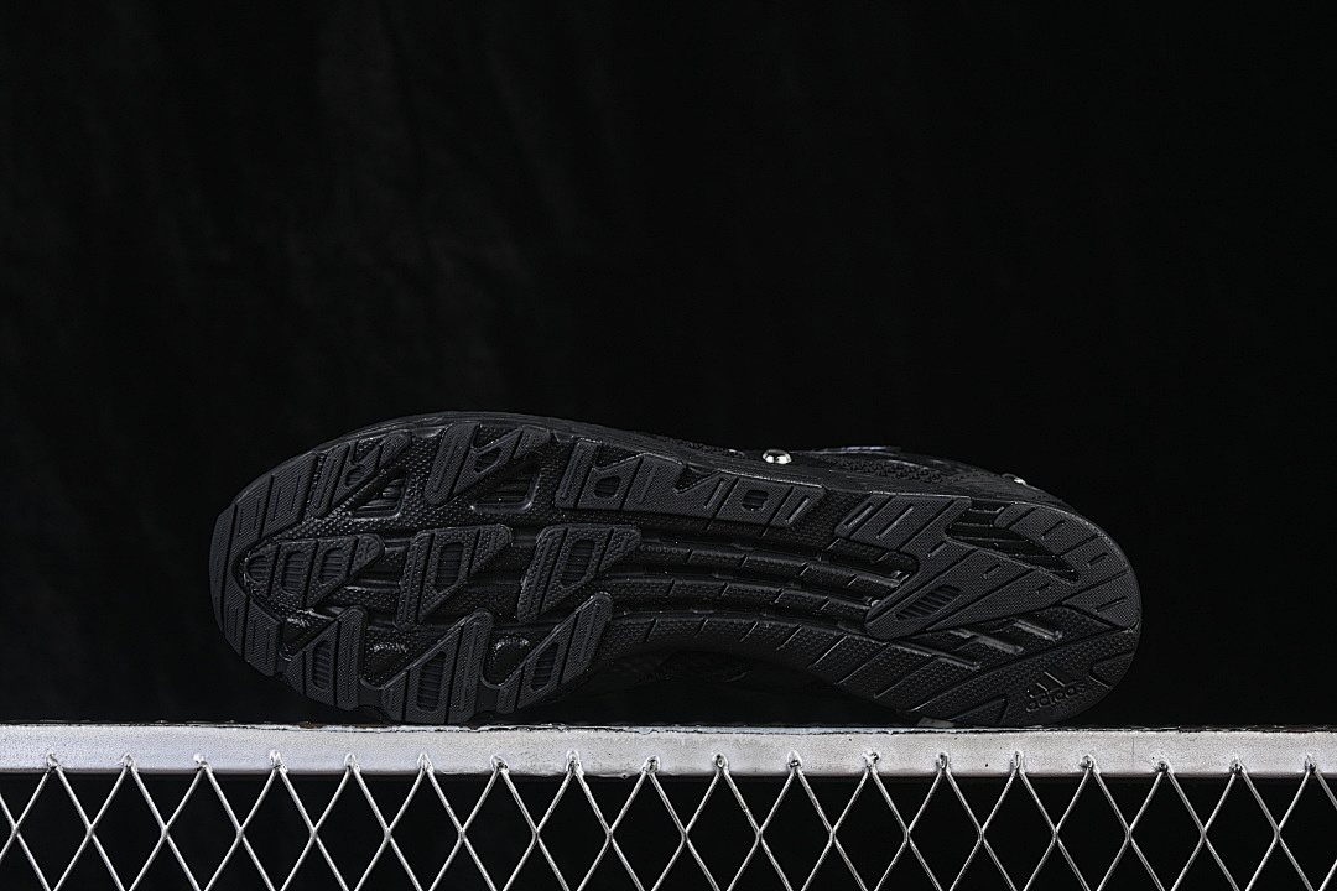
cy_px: 446
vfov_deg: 18.2
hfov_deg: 27.0
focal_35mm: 75
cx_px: 668
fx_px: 2785
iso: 160
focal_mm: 50
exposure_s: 1/60
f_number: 6.3
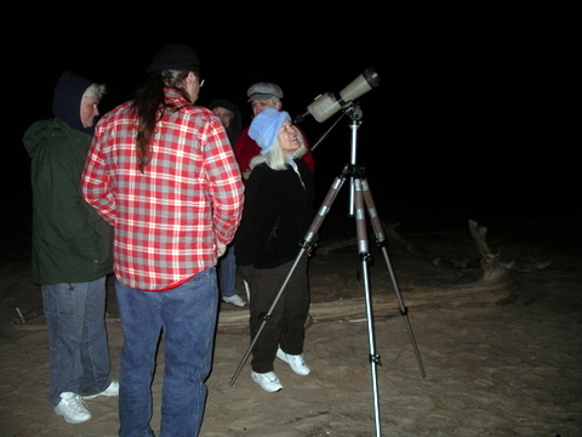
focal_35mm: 37
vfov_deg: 38.7
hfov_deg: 50.1
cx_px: 291
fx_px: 622
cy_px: 218
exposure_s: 1/40
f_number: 2.8
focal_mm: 7.8
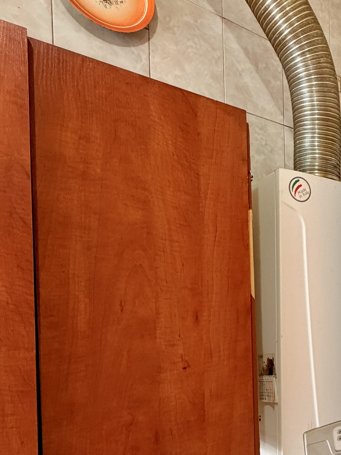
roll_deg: +1.5
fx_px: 381
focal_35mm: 29
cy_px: 320
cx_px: 330
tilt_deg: -0.8
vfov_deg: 59.5
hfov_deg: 42.5
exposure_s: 1/60
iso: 400
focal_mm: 2.22
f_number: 2.2
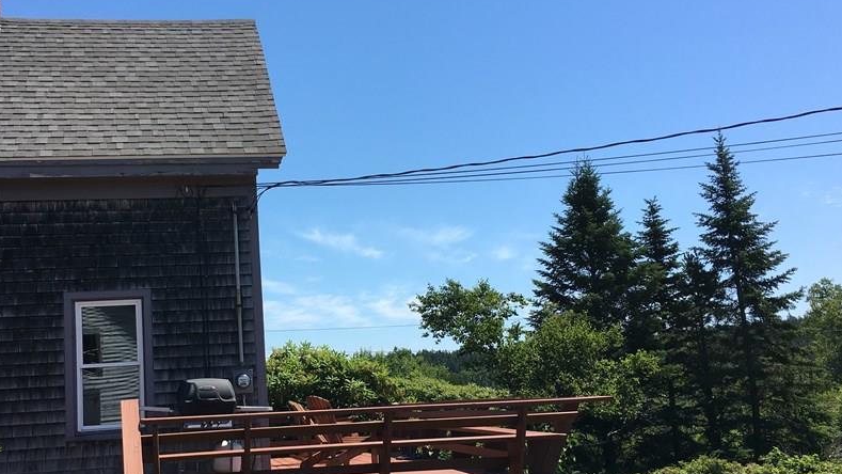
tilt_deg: +6.7
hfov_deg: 49.0
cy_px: 293
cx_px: 320
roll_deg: +2.8
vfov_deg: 28.9
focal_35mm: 41
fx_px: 915
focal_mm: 4.15
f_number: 2.2
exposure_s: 1/1350
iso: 25
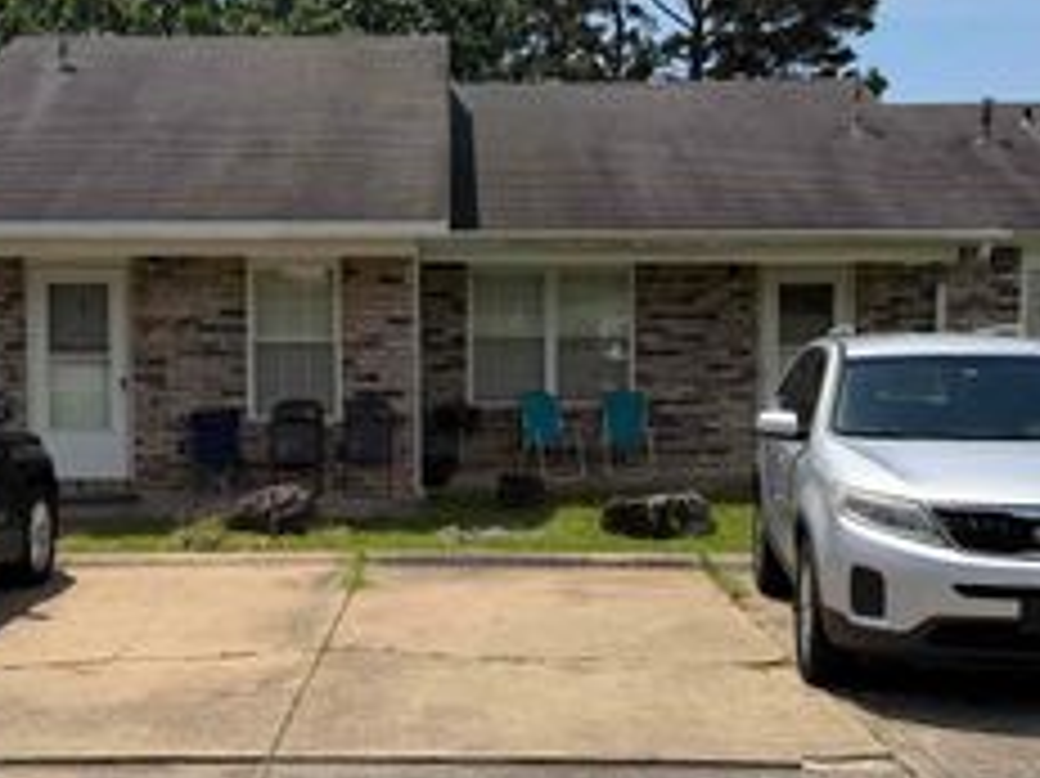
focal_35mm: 52
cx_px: 410
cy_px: 371
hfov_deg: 36.7
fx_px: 1561
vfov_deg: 28.0
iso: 80
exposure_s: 1/6711
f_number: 1.78
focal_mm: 6.76
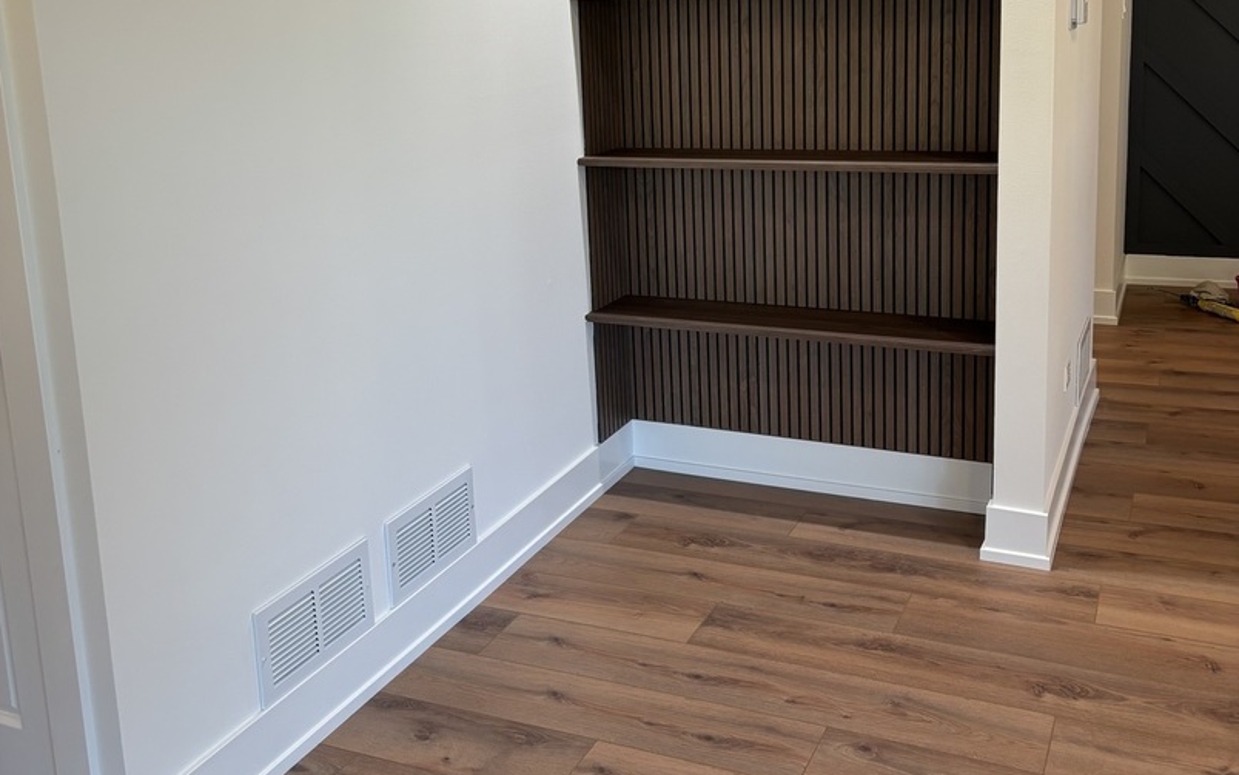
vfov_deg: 34.0
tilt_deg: -12.0
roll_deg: +3.1
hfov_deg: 52.7
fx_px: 1250
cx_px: 618
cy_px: 234
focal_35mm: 37
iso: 100
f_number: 1.6
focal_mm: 5.96
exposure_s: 1/120
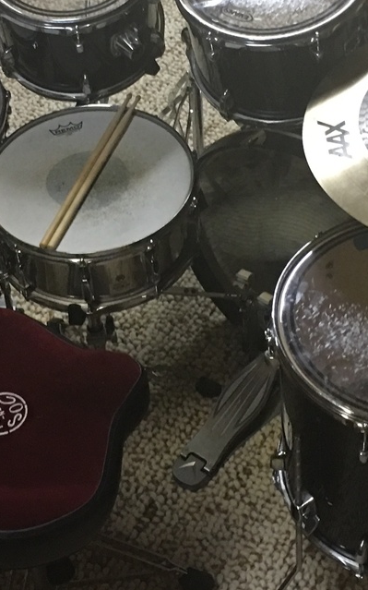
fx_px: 1236
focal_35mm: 77
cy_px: 208
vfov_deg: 26.7
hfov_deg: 16.9
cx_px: 172
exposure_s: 1/10
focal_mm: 4.15
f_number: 2.2
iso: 100
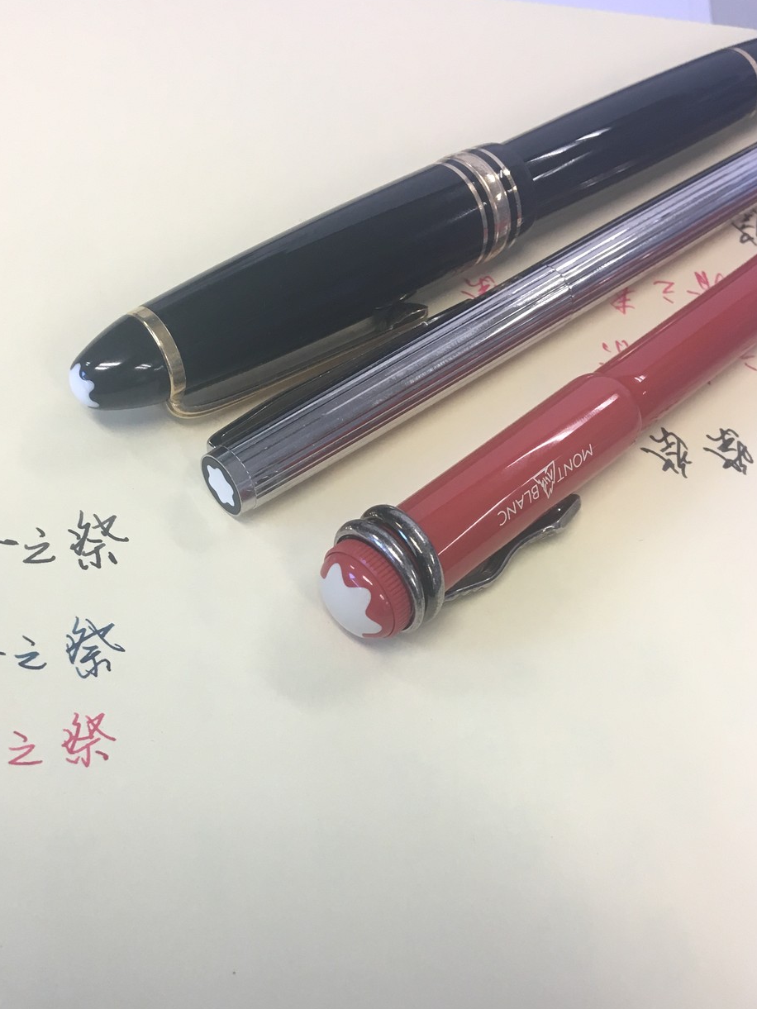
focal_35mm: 38
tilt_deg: -62.9
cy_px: 589
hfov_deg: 37.5
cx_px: 293
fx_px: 1108
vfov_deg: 48.8
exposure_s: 1/33
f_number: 2.2
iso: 40
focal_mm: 4.15
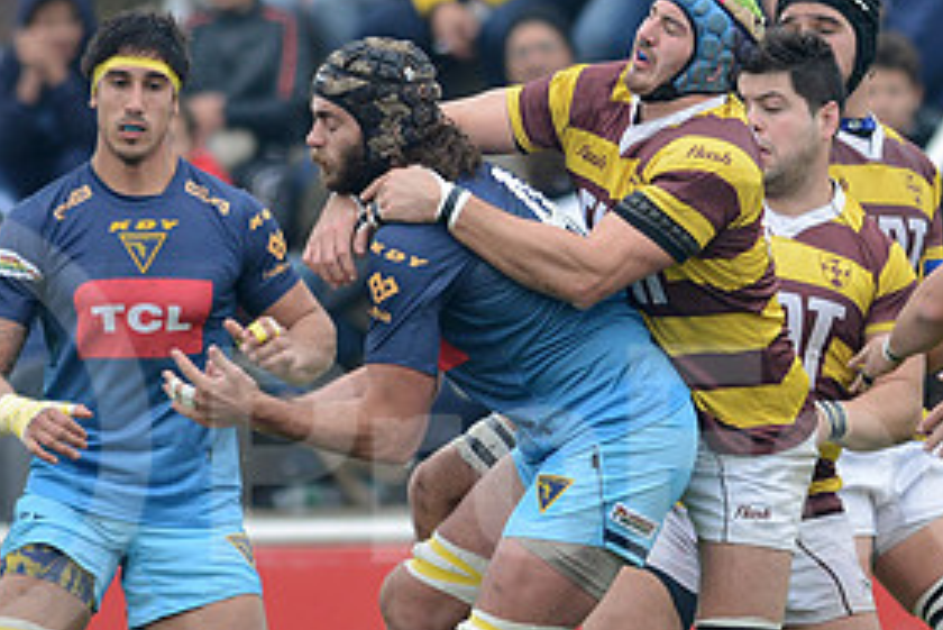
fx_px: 22800
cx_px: 482
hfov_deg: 2.4
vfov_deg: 1.6
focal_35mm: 870
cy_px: 446
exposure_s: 1/800
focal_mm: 420
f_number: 4
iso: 800
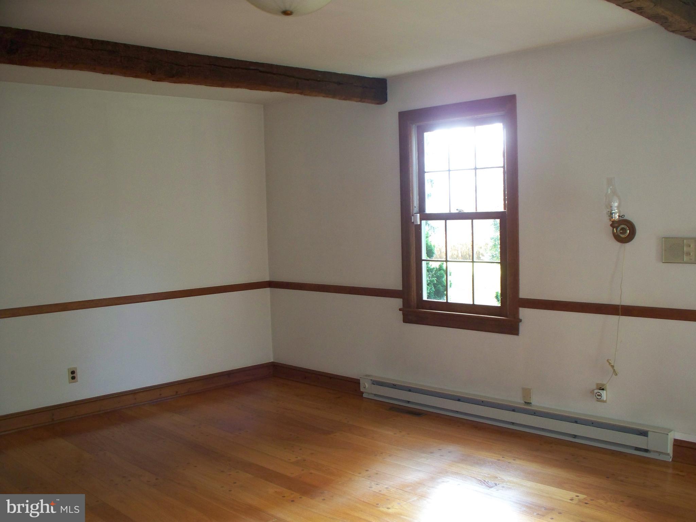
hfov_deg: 51.4
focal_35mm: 36
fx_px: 724
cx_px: 348
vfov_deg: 39.7
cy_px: 261
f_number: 2.8
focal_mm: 7.54
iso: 200
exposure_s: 1/60
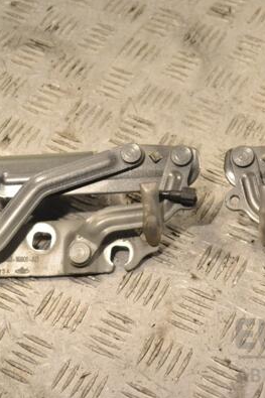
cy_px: 200
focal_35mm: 80
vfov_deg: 25.4
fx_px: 881
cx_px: 217
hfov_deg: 16.9
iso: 3200
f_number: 5.6
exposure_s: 1/1000
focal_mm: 35
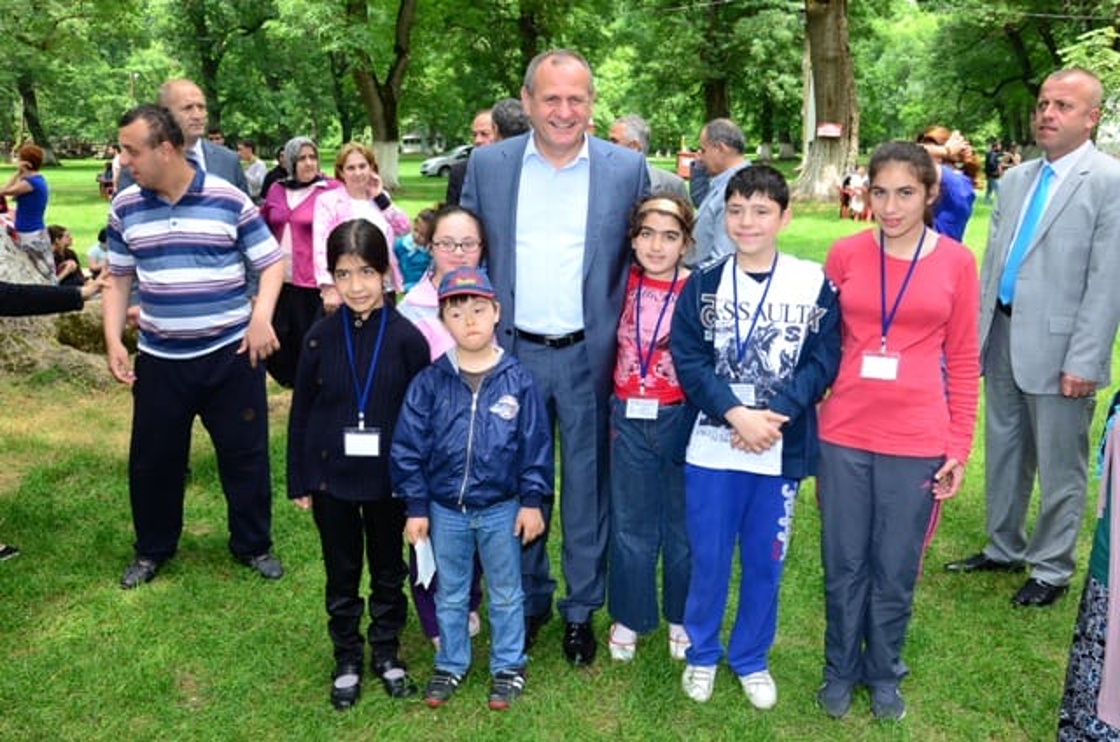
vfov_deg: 41.5
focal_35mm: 32
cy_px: 371
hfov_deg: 59.6
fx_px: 978
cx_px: 560
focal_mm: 21
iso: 400
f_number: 6.3
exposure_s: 1/125
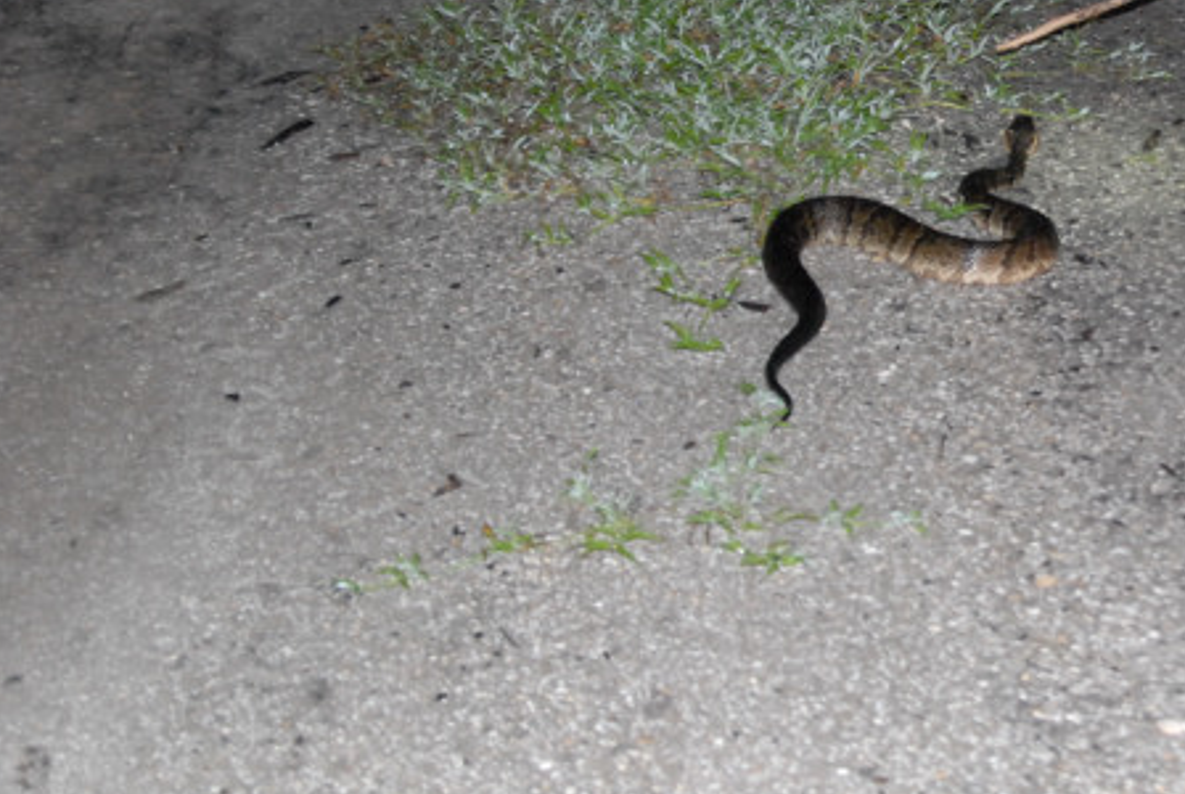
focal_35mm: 75
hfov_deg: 26.2
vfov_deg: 18.2
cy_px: 245
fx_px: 2472
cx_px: 1037
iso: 1100
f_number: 2.8
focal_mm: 28
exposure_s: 1/80
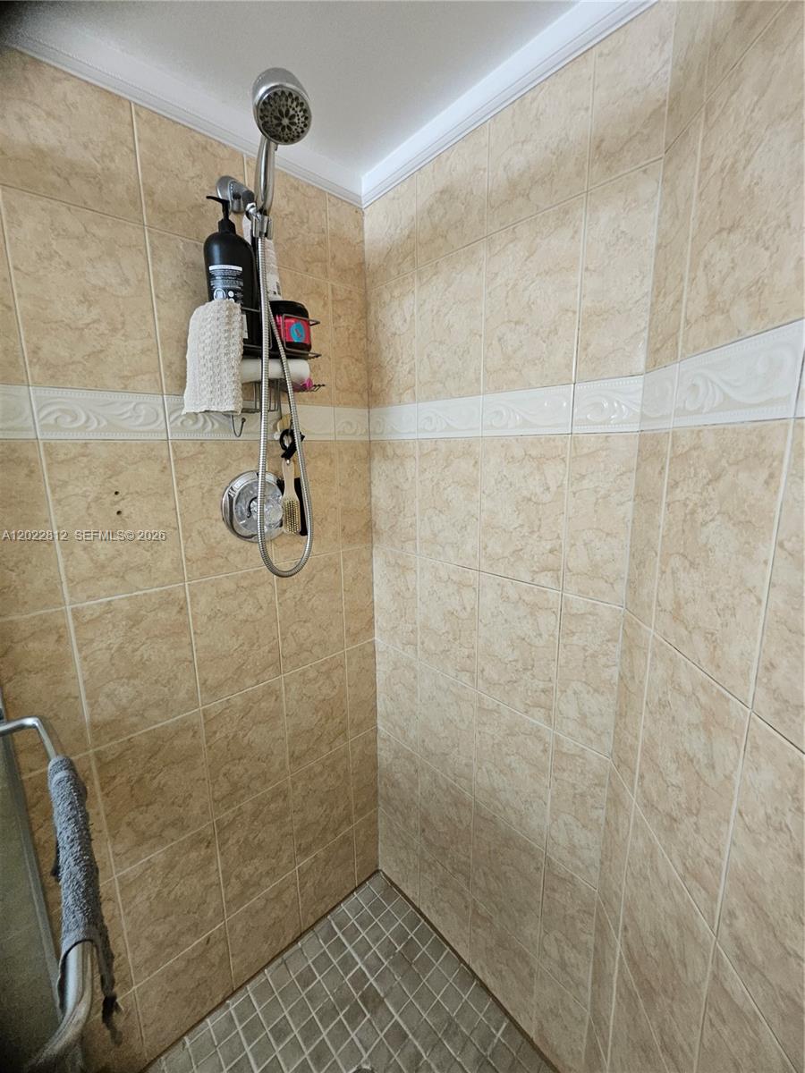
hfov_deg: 89.9
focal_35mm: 13
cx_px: 402
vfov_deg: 106.2
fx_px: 403
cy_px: 536
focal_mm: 1.74
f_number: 2.2
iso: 250
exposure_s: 1/60
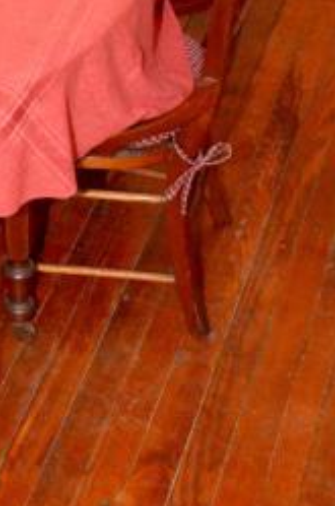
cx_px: 8
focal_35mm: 111
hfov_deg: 12.2
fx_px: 1556
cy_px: -235
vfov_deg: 16.9
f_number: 10
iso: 3200
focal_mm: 24
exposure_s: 1/60
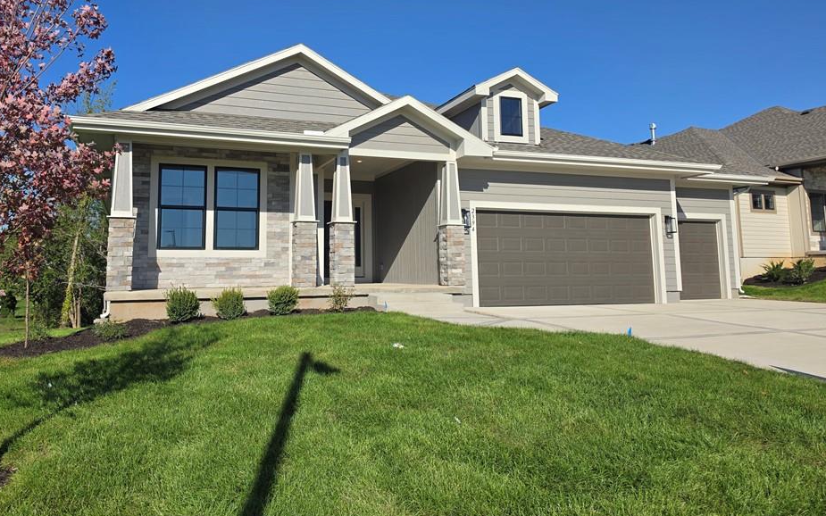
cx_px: 376
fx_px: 608
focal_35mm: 27
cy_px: 200
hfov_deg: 68.3
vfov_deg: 45.7
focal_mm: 6.5
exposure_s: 1/7939
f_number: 1.4
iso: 64
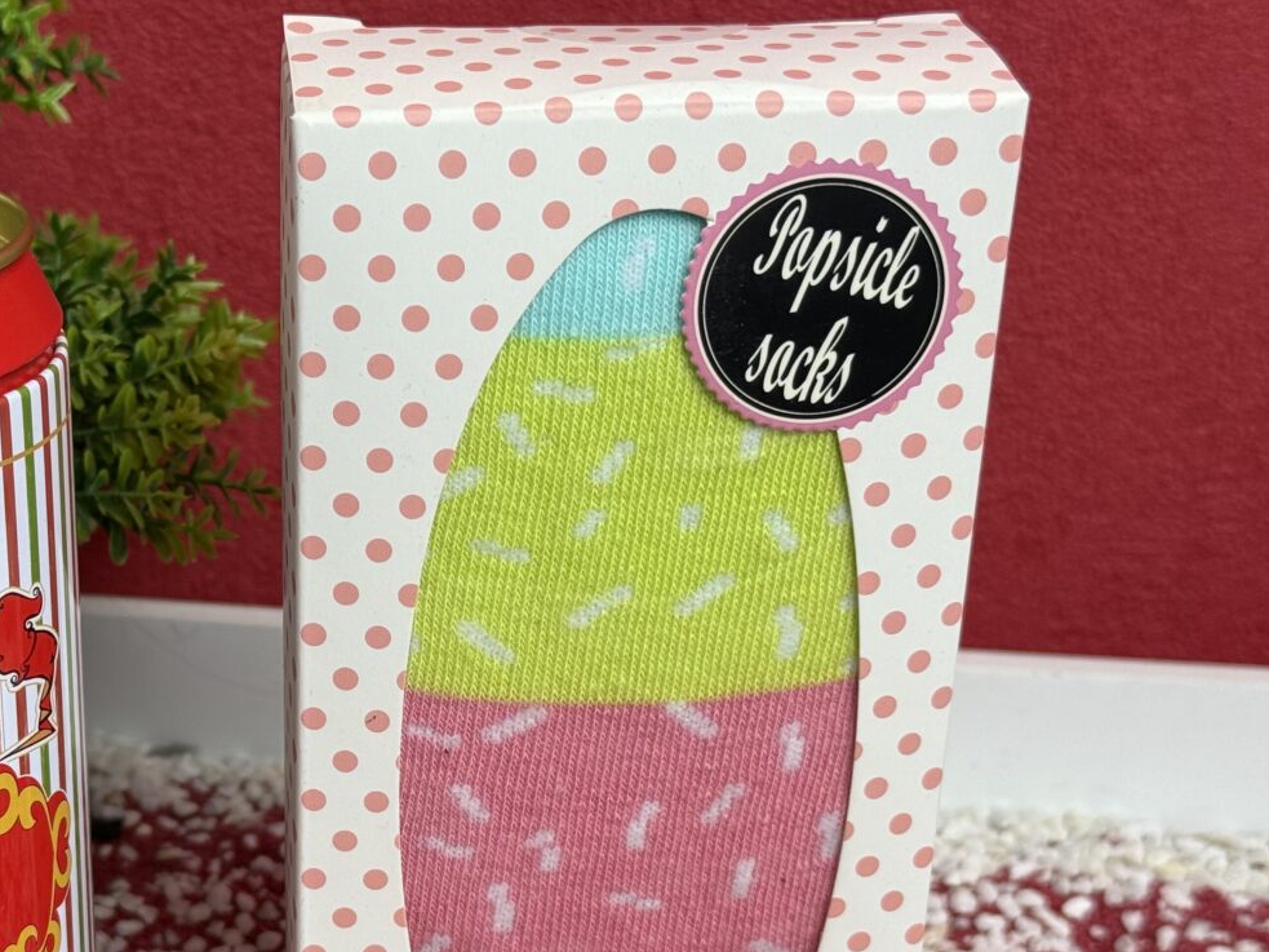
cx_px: 316
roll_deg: -0.3
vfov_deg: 19.5
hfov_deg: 25.7
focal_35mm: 75
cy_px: 705
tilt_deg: -25.8
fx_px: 2749
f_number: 1.78
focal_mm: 6.76
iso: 50
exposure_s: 1/50
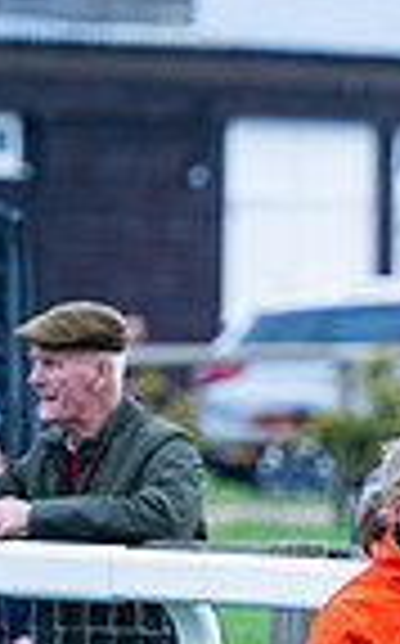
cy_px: 698
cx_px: 1133
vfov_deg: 2.5
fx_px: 14486
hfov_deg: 1.6
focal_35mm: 828
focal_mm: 200
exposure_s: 1/1000
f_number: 4
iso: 500
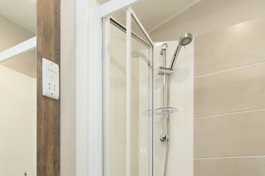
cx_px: 73
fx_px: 243
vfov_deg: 36.6
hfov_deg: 55.1
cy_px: 169
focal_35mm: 33
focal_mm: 10
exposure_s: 1/6
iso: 320
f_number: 8
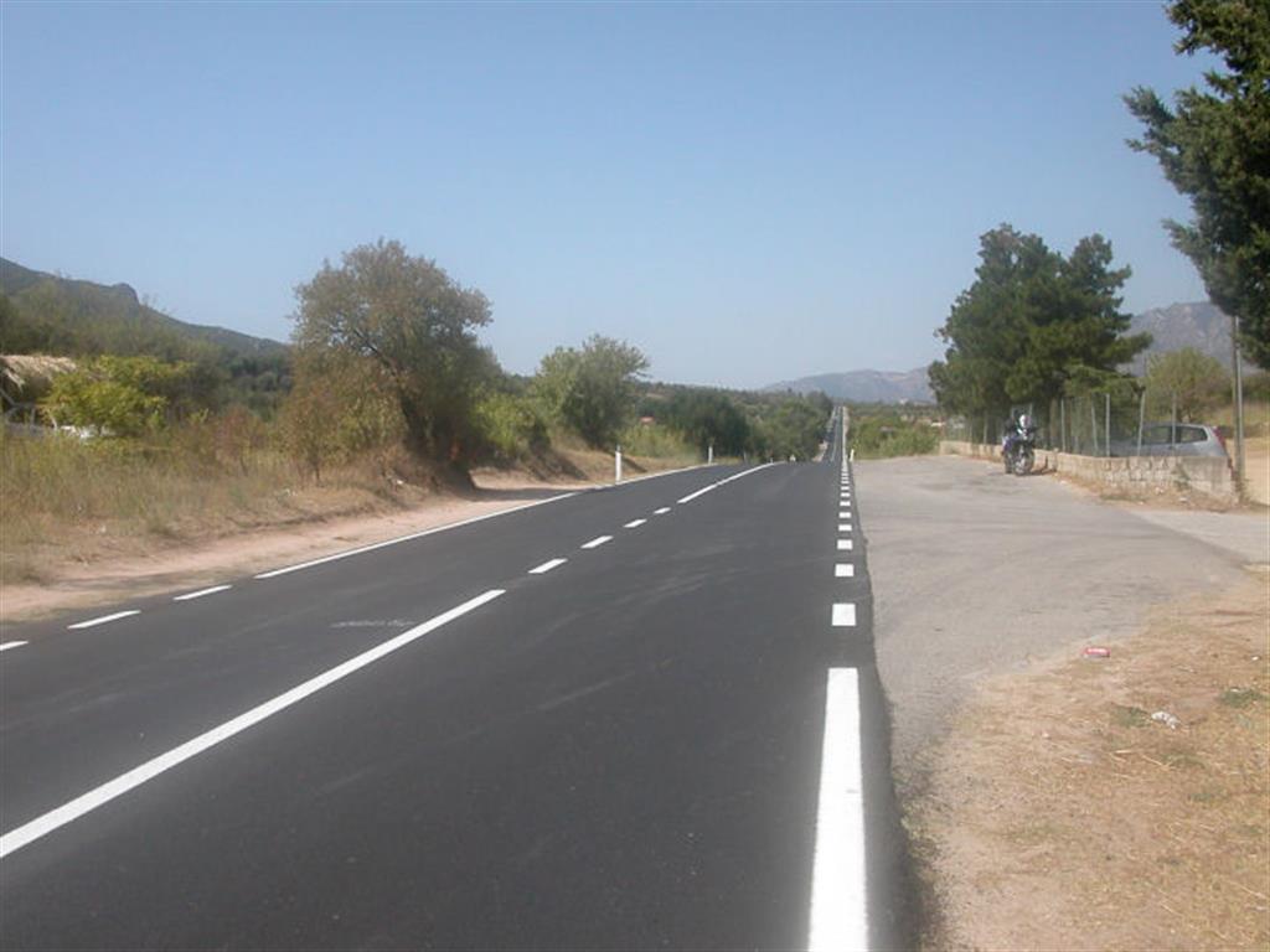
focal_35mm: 37
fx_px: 1357
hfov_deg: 50.1
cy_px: 476
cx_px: 635
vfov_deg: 38.7
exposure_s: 1/636
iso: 100
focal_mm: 5.6
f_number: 4.5
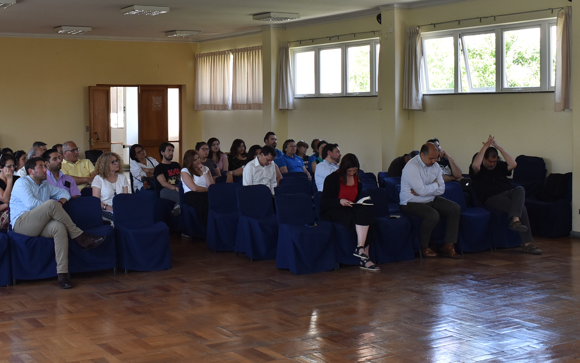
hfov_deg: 38.1
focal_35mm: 53
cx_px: 239
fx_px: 838
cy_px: 118
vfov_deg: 24.3
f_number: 5.6
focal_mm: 22
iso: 450
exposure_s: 1/125
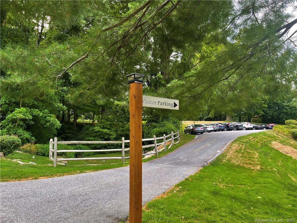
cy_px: 112
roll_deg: +0.1
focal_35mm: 26
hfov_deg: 67.3
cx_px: 148
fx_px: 223
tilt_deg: +5.2
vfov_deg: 53.1
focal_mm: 5.1
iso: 40
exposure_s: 1/121
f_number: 1.6
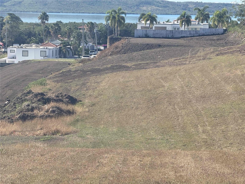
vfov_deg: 12.3
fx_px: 849
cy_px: 92
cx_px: 122
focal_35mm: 120
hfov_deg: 16.4
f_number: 2.8
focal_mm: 15.66
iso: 80
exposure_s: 1/1818
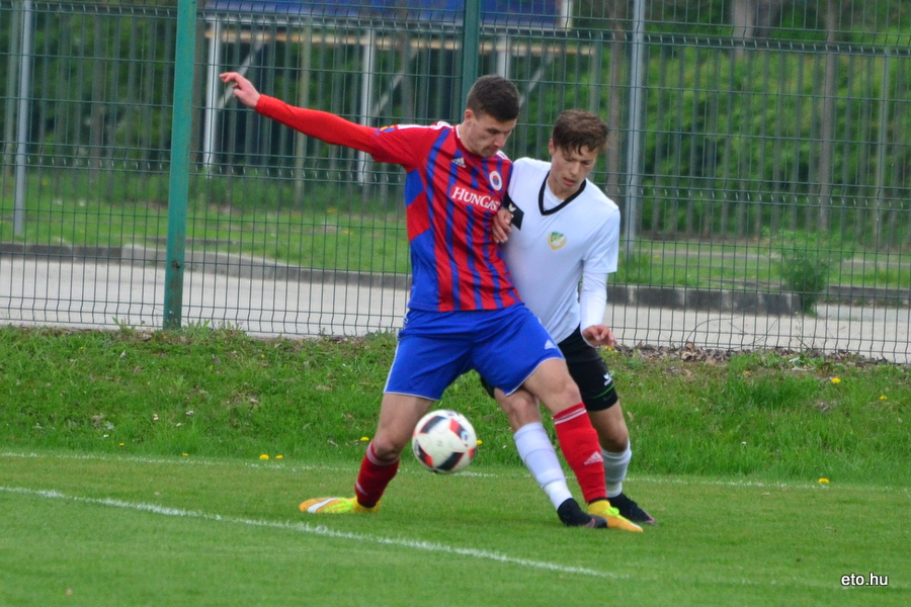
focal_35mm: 450
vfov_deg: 3.1
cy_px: 304
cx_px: 456
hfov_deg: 4.6
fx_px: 11387
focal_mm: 300
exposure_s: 1/800
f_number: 5.6
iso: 1250
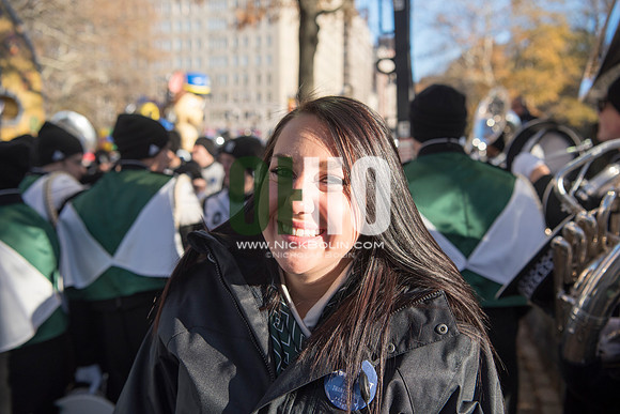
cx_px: 310
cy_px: 207
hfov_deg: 50.7
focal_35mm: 38
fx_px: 655
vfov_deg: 35.1
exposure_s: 1/1250
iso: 320
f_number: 4
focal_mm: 38
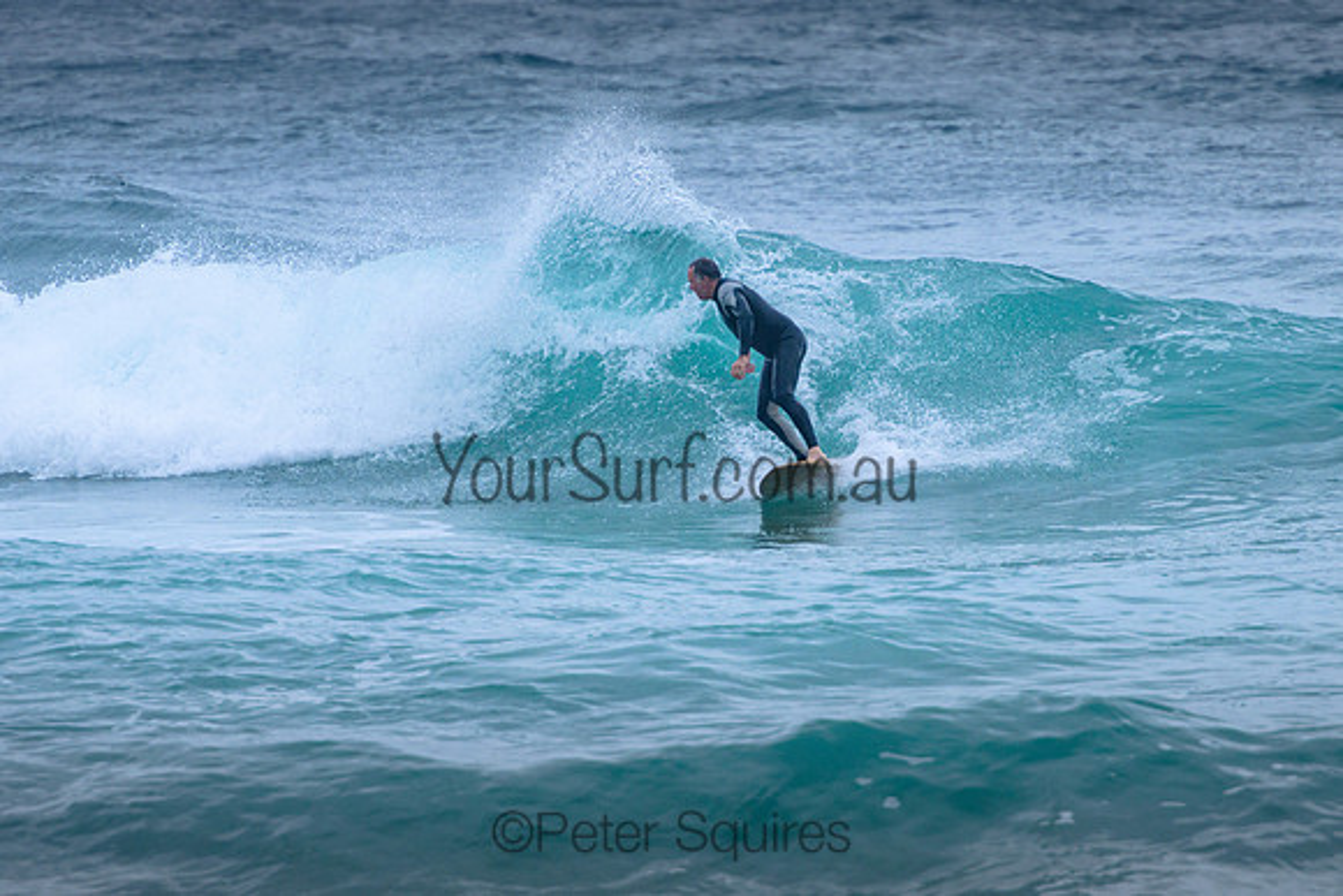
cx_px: 752
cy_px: 395
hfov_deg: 3.7
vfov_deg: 2.5
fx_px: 20527
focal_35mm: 550
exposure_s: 1/2000
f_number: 5.6
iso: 560
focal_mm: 400
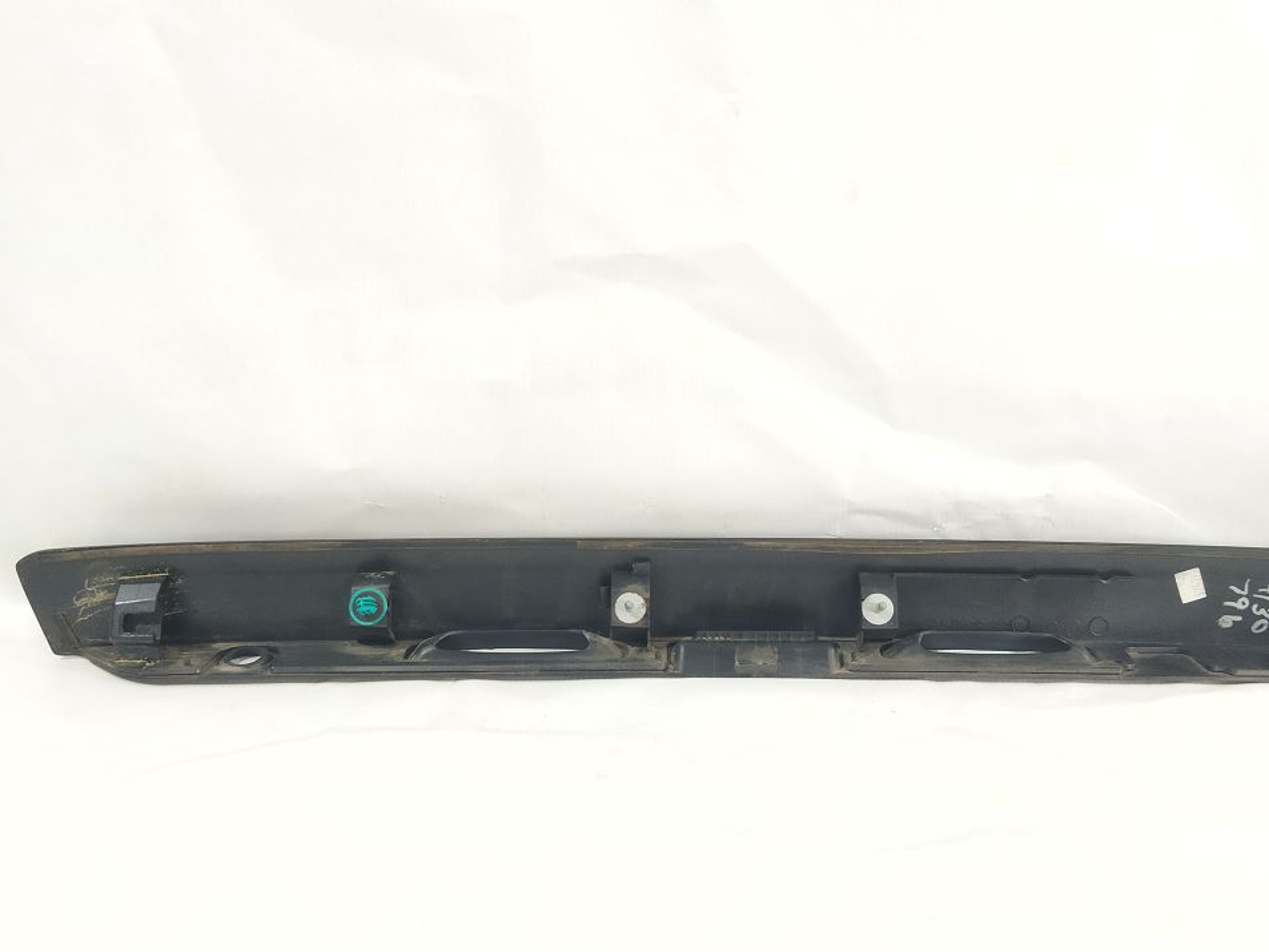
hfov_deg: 53.8
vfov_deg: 41.7
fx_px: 1247
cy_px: 543
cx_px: 723
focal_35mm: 34
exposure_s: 1/50
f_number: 1.79
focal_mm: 4.71
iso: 322
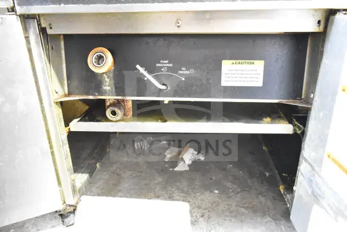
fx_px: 260
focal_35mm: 27
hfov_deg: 67.4
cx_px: 174
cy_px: 116
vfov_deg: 48.0
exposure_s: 1/30
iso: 12800
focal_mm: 18
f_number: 3.5
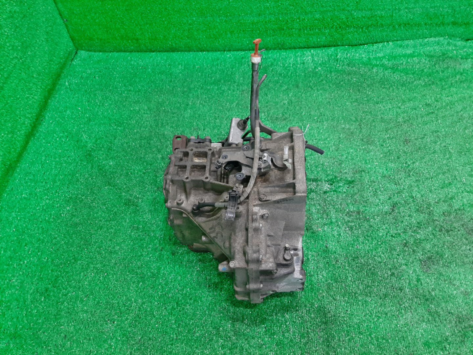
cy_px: 178
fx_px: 355
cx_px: 236
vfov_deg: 53.1
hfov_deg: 67.3
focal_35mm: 26
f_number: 1.7
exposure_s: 1/50
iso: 134
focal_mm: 3.93
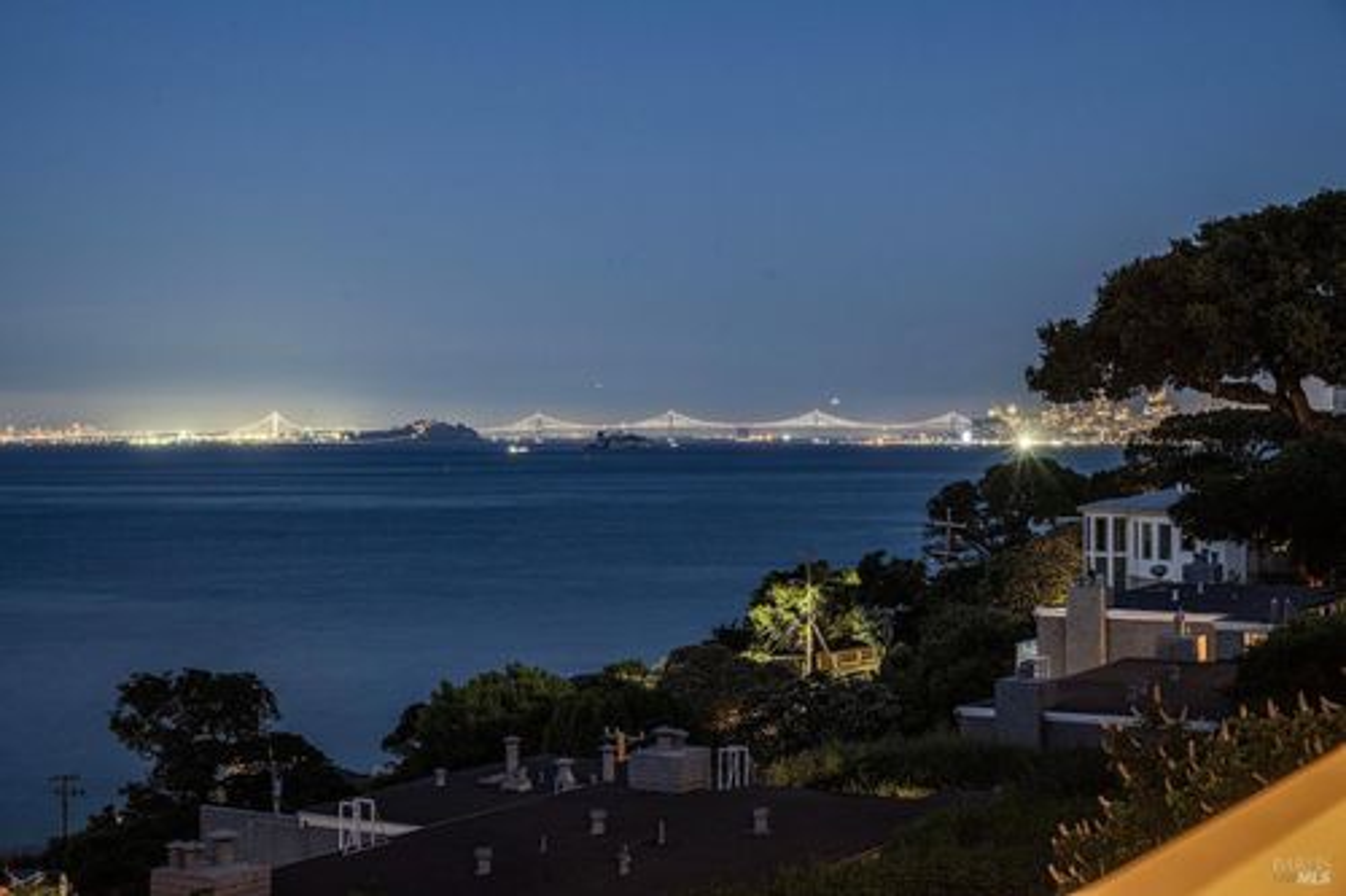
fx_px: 2018
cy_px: 448
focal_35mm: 54
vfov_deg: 25.0
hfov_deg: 36.9
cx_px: 673
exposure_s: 10
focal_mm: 54
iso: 250
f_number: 9
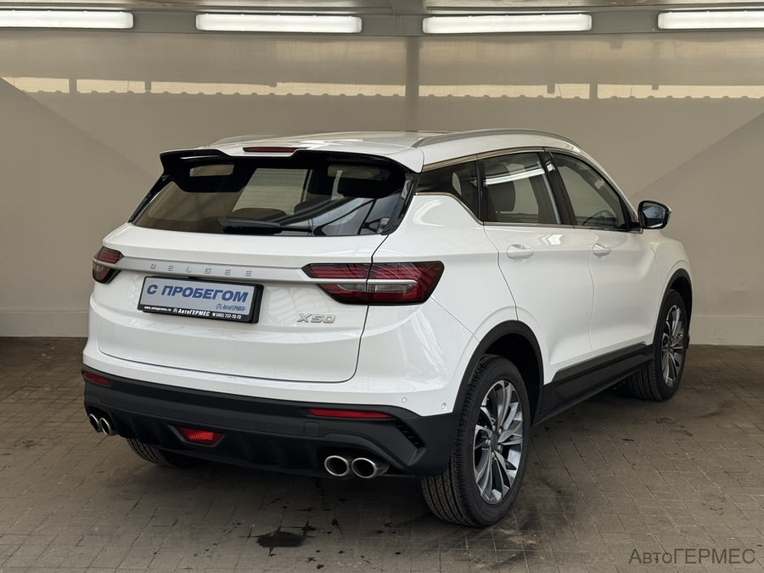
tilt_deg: -9.1
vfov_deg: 30.3
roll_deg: -1.3
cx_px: 382
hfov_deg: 39.7
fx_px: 1059
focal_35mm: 48
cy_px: 286
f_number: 1.78
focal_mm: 6.76
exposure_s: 1/1366
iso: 64
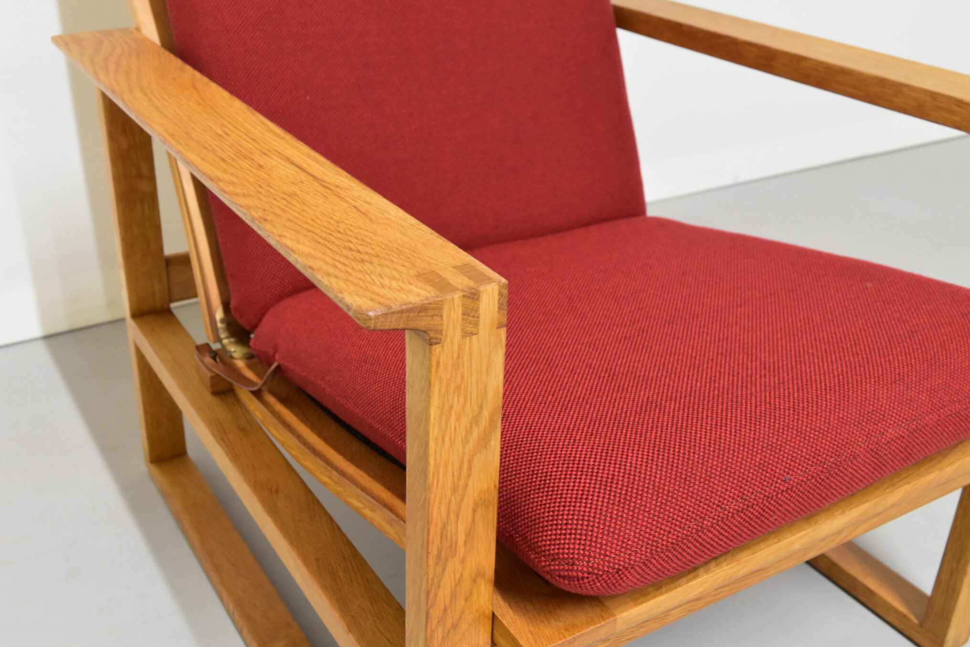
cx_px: 443
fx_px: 1068
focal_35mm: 40
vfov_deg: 33.7
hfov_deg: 48.8
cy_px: 318
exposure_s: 1/15
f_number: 6.3
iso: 1600
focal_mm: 21
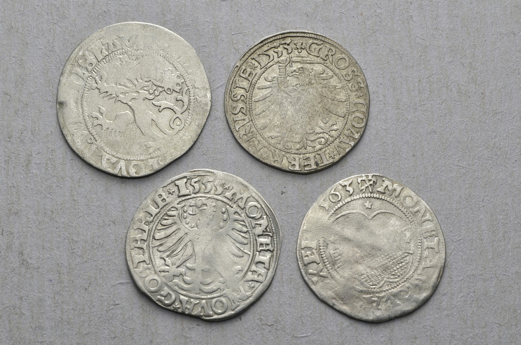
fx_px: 1191
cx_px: 260
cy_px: 172
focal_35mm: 82
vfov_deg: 16.5
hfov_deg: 24.7
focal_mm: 55
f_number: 14
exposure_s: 1/250
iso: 400
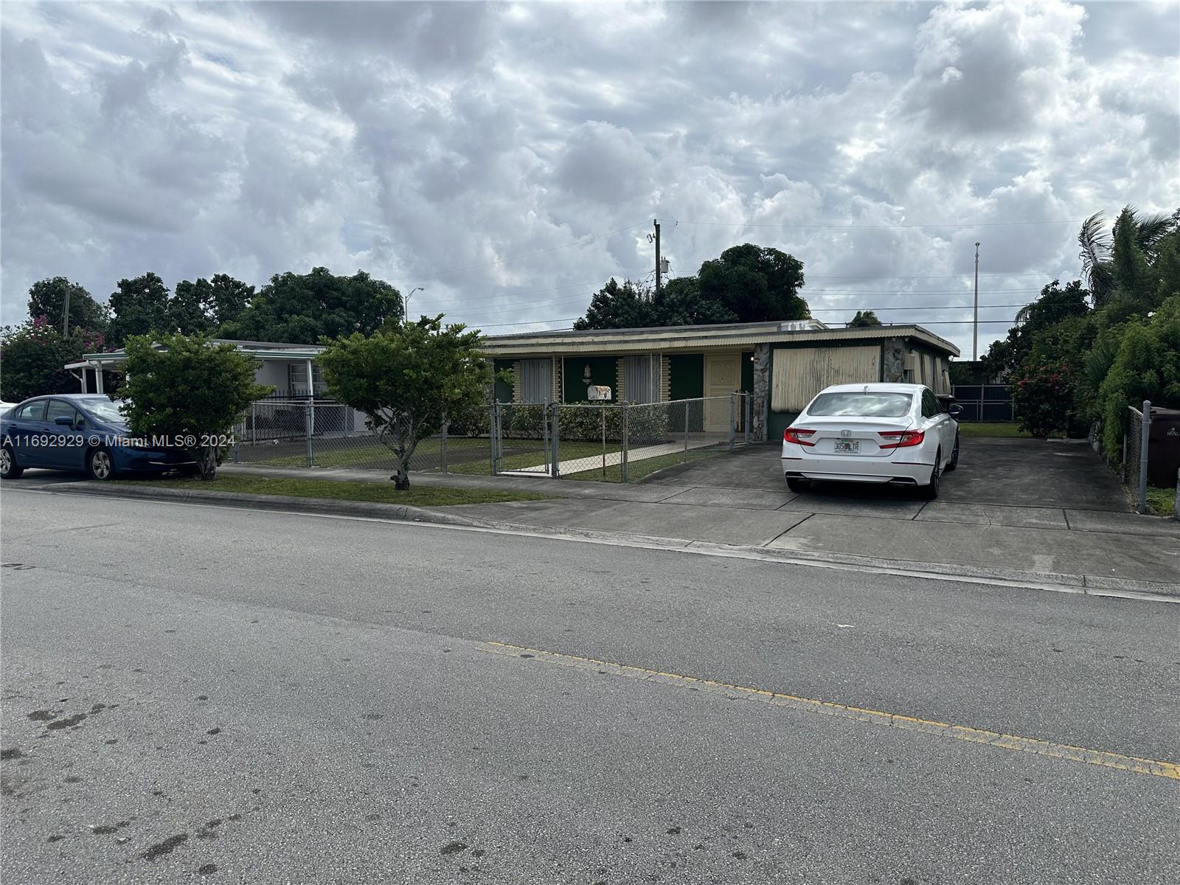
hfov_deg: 71.6
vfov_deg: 56.8
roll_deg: +0.2
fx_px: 818
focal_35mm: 24
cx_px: 590
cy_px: 442
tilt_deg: -4.0
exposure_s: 1/6623
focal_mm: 6.86
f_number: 1.78
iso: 80
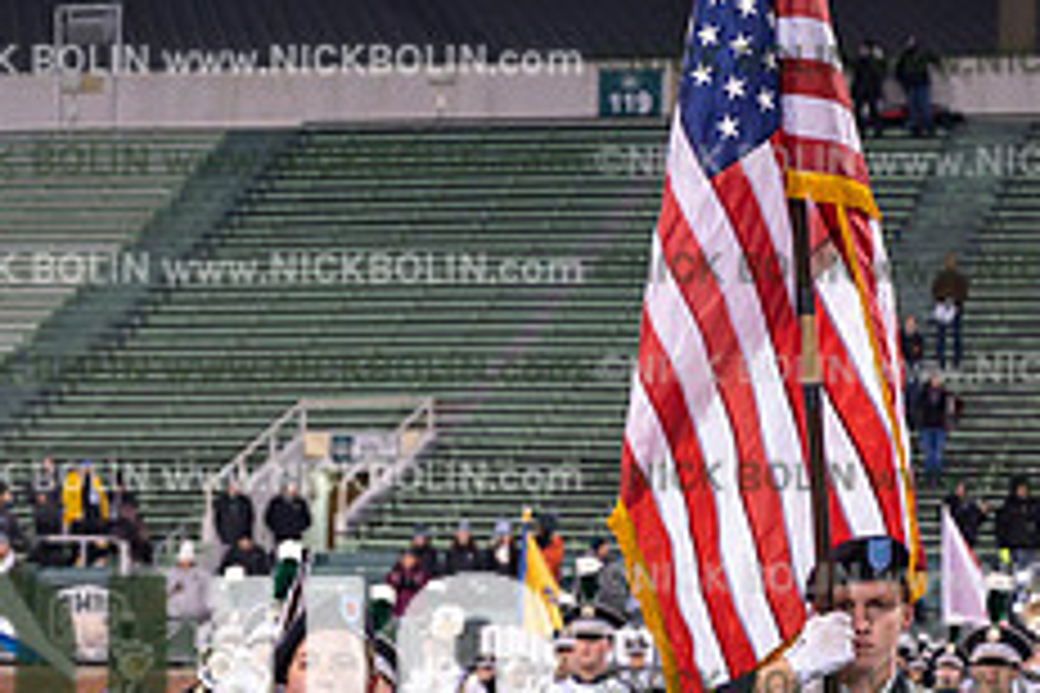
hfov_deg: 11.6
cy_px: 788
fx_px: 5084
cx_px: 234
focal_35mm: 176
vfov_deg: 7.7
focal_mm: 70
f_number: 4.5
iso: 5000
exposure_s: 1/640
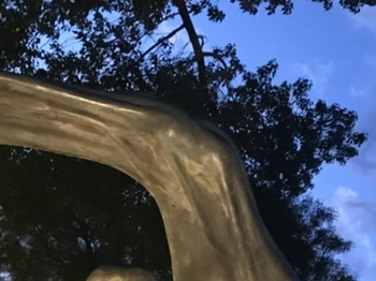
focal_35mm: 82
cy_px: 394
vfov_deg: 16.7
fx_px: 890
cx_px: 365
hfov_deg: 23.0
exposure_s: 1/4
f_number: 1.8
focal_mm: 3.99
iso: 100
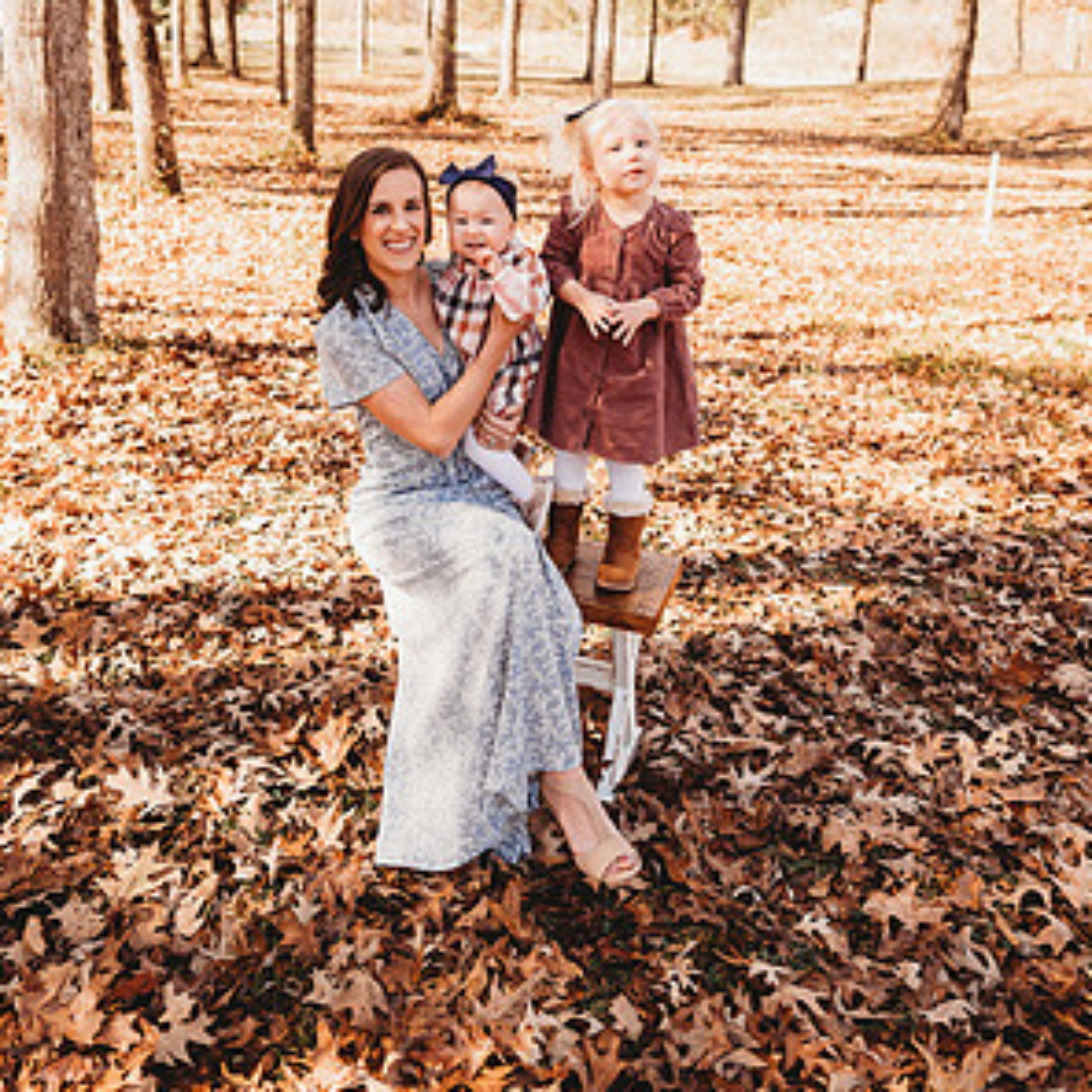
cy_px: 295
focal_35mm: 31
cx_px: 550
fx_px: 1106
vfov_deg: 50.7
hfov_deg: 52.5
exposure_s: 1/200
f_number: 2.8
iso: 100
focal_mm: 24
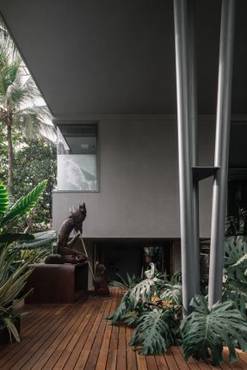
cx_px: 124
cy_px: 185
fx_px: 195
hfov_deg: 64.6
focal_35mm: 19
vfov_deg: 86.9
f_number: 10
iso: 100
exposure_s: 1/20
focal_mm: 19
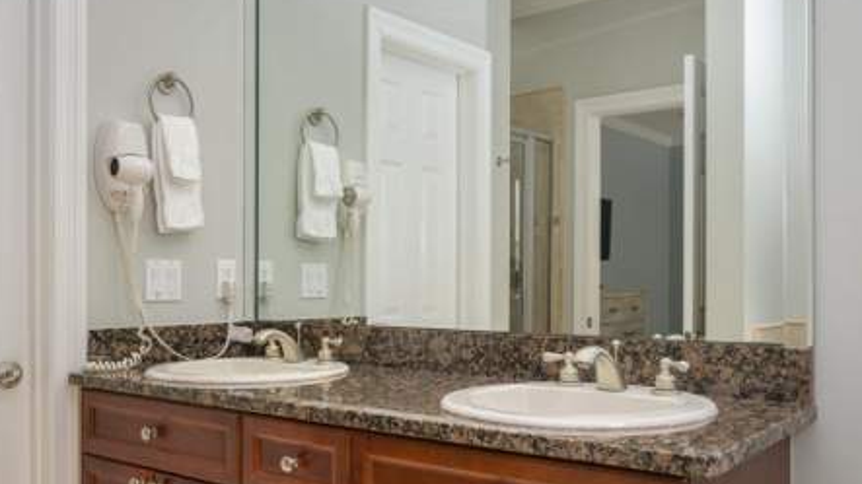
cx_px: 422
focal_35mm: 34
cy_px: 282
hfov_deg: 58.0
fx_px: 777
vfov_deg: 34.6
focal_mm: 30
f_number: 9
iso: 250
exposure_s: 1/60
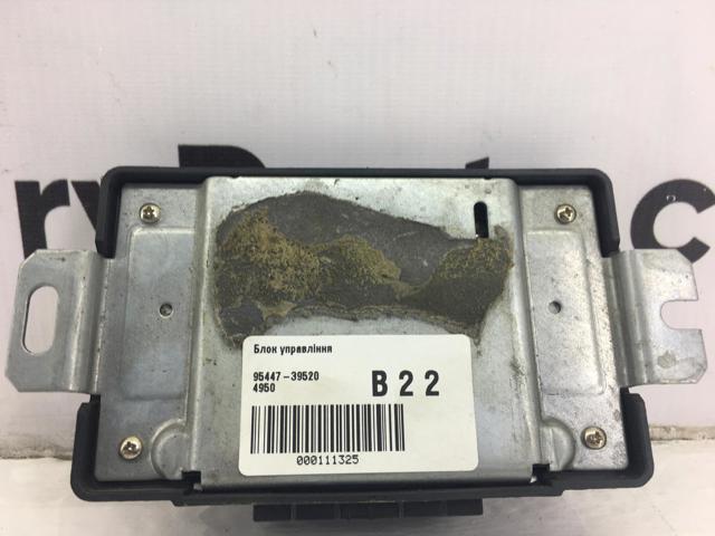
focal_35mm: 29
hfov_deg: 61.7
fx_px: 599
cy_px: 268
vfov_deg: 48.2
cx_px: 358
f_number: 2.2
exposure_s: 1/50
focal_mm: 4.15
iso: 32
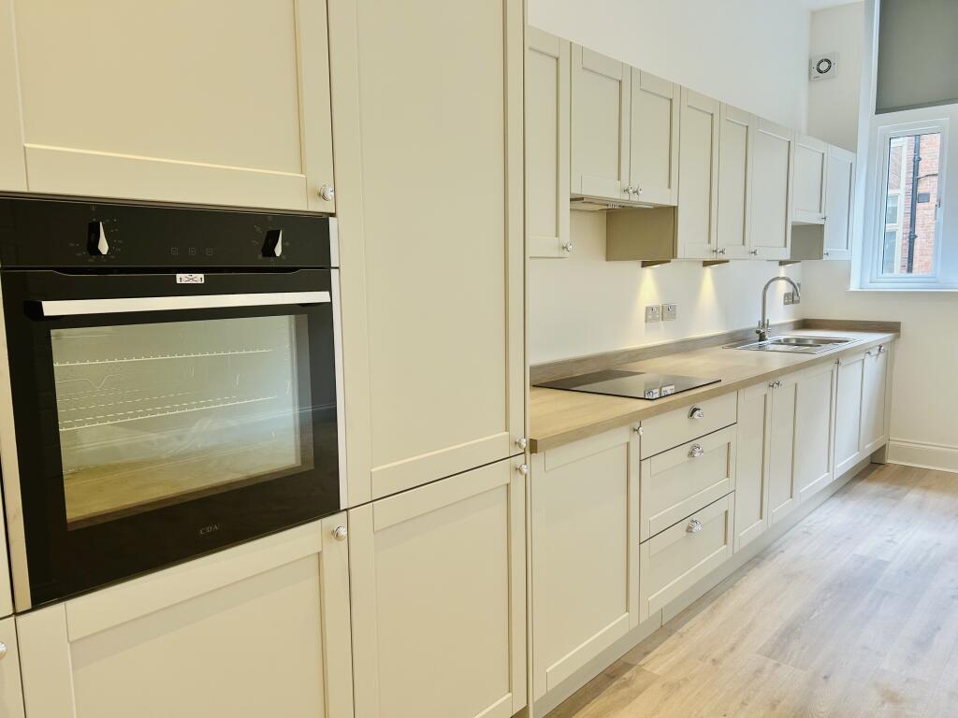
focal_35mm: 26
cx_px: 479
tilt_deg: -6.3
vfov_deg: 53.1
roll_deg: +0.1
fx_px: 720
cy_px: 359
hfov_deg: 67.3
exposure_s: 1/100
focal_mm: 5.7
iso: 64
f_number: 1.5
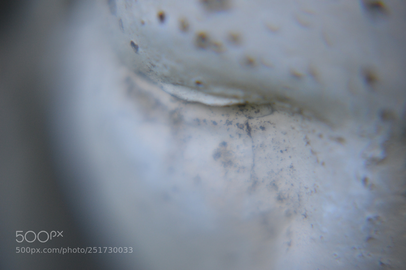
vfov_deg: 12.2
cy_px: 135
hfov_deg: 18.2
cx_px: 203
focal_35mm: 112
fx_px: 1268
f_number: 4.2
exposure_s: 1/60
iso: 500
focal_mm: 75
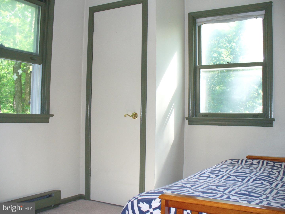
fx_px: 305
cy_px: 107
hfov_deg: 50.1
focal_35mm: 37
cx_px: 142
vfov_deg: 38.7
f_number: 2.8
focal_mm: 6.1
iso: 125
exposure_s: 1/30
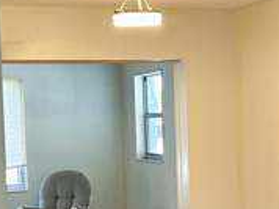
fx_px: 942
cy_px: 196
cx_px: 177
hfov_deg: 16.8
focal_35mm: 117
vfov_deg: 12.5
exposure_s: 1/60
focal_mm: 5.7
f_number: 1.5
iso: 125
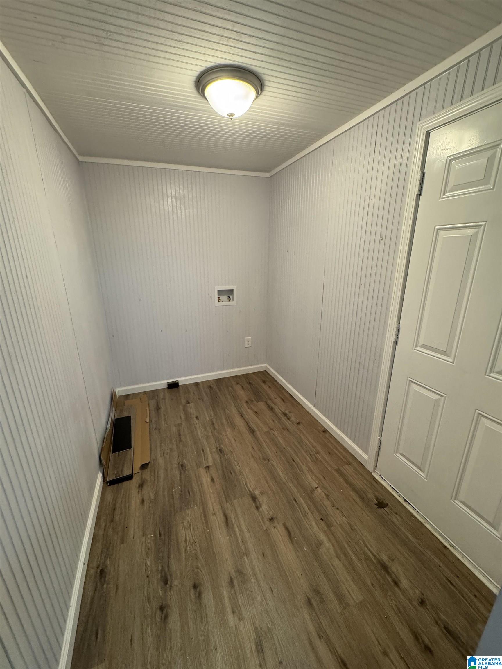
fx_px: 271
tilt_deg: -17.3
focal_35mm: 14
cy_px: 334
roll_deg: +0.4
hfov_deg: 85.7
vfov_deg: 102.1
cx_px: 251
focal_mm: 2.22
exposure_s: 1/120
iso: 320
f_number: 2.2
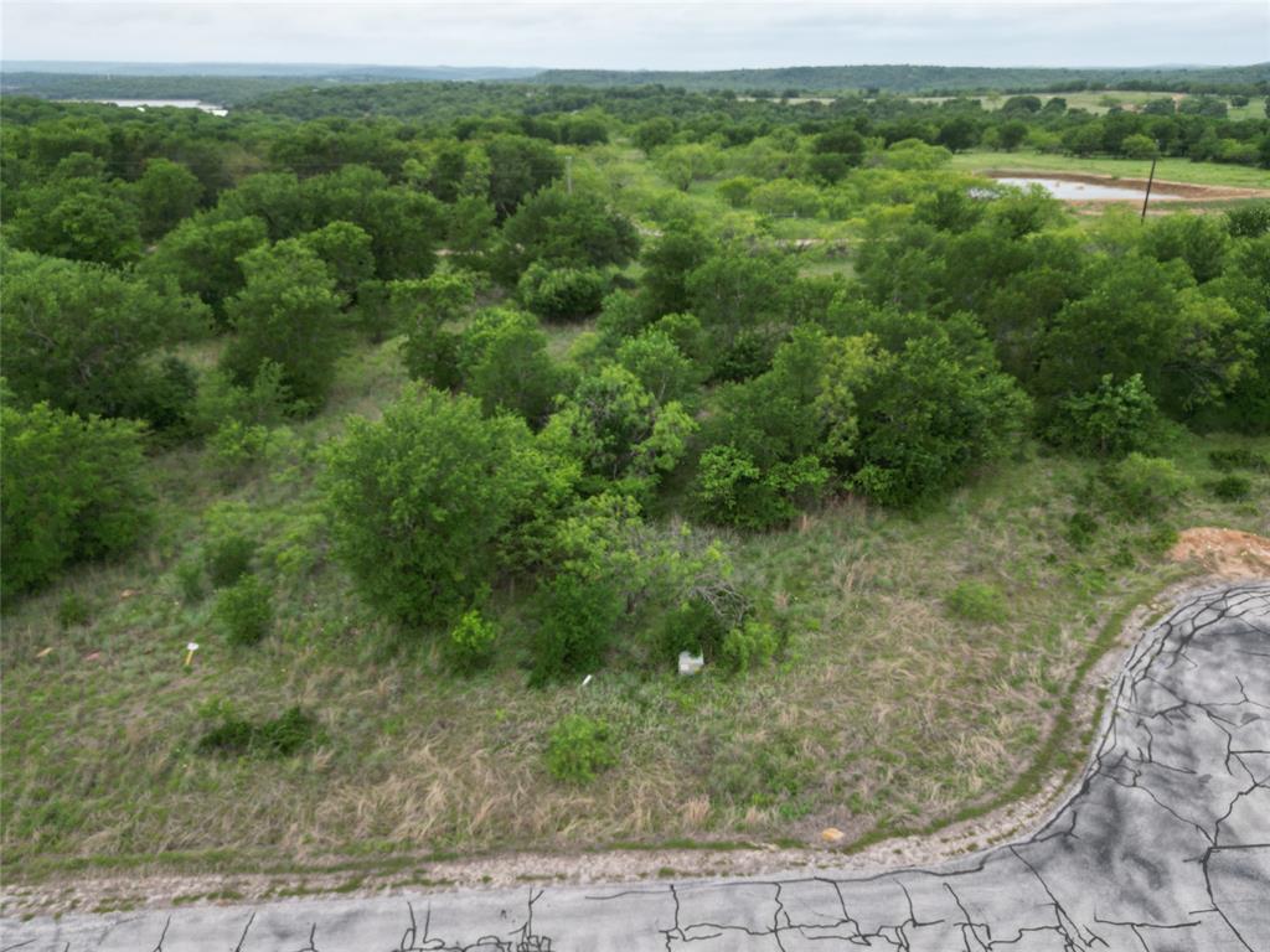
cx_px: 635
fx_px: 881
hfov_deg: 71.6
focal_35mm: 24
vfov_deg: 56.8
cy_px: 476
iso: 200
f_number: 1.7
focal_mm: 6.72
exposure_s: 1/1500
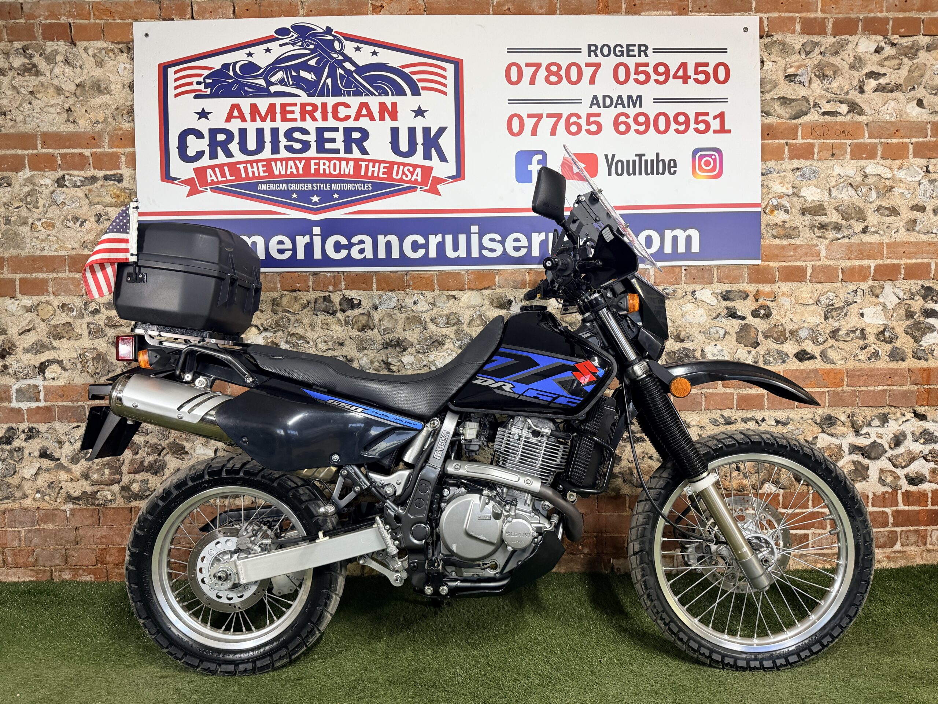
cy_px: 352
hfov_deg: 71.6
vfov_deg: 56.8
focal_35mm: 24
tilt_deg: -2.1
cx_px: 469
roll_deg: +1.2
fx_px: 650
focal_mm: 6.76
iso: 250
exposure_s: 1/50
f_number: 1.78
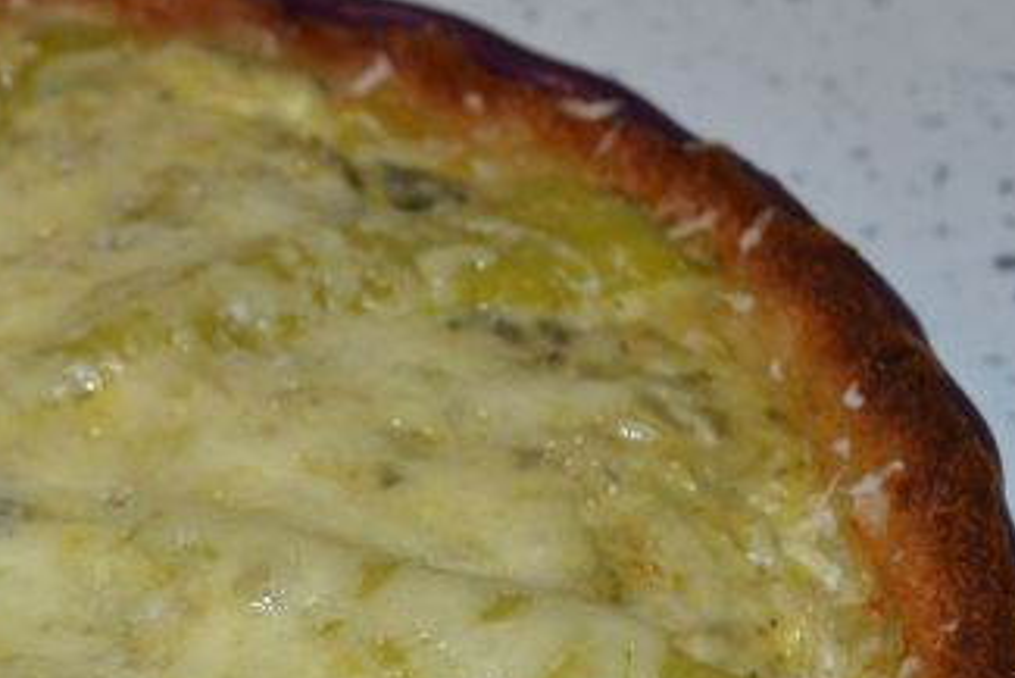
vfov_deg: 10.5
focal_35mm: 129
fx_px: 3645
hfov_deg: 15.3
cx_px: -187
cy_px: 748
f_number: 7.1
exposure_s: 1/60
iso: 800
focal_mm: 35
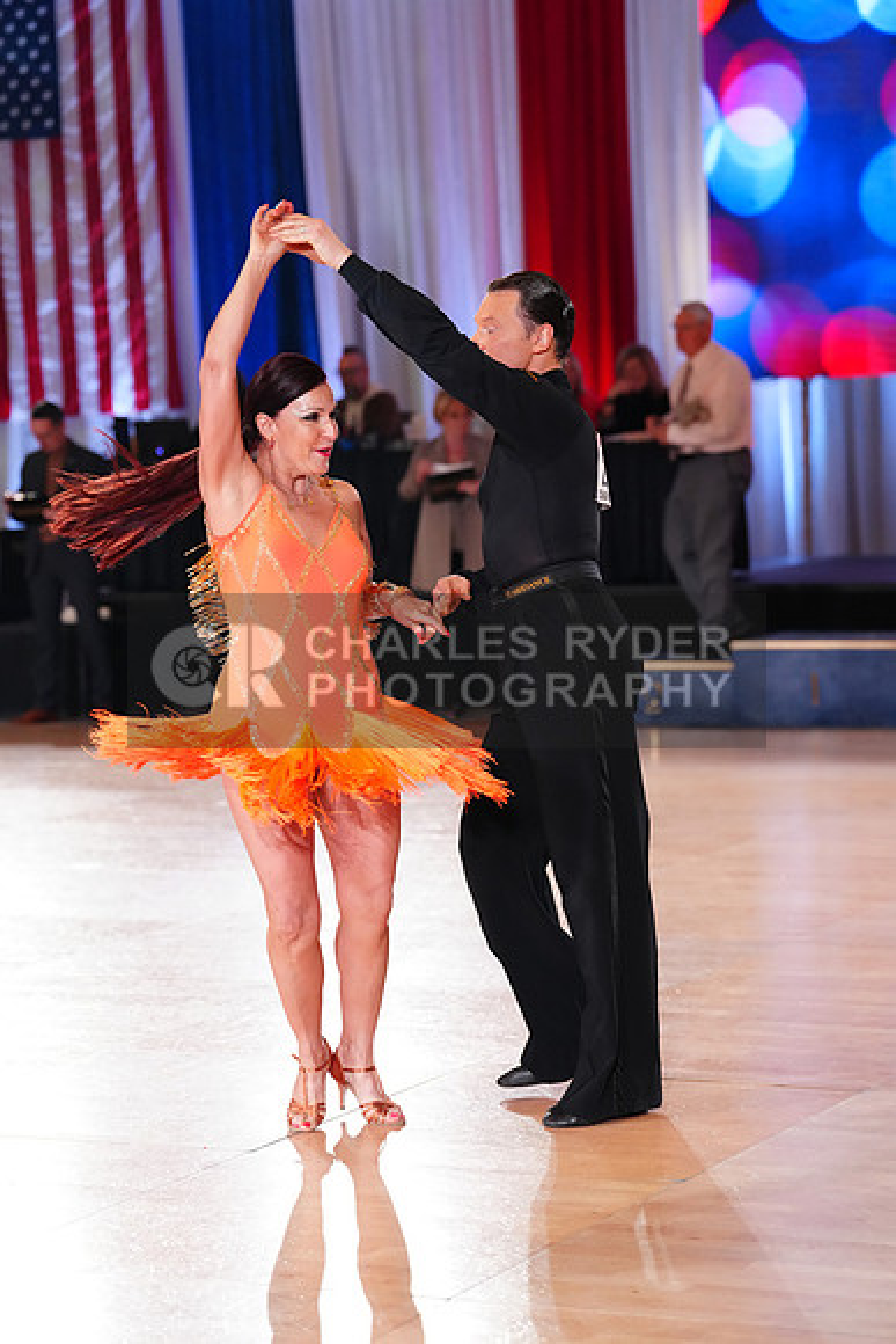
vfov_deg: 21.9
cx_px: 448
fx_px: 3470
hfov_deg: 14.7
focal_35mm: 93
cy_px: 672
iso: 3200
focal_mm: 93
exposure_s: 1/640
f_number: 3.2
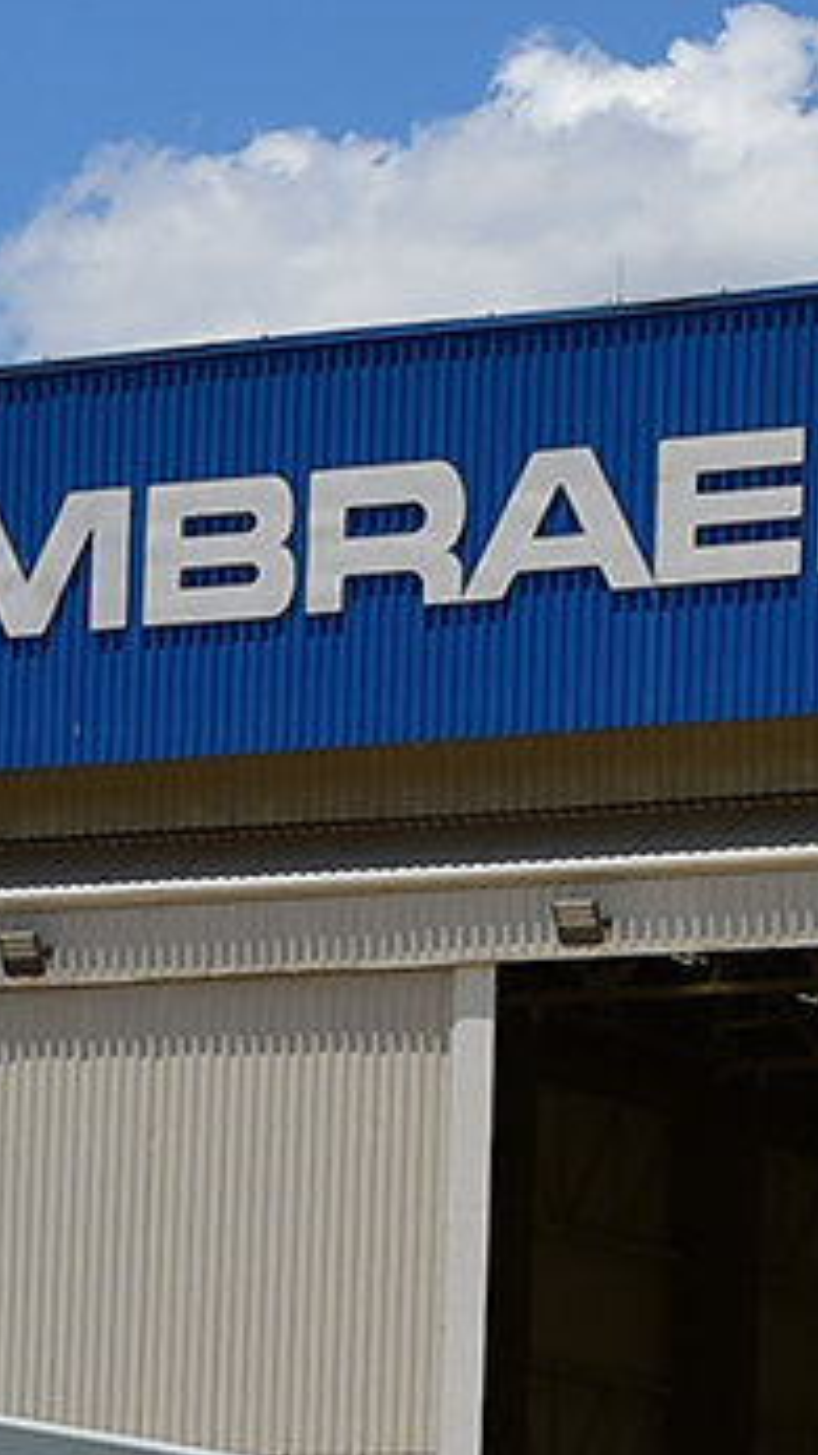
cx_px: -705
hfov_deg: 5.5
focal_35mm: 217
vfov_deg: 9.8
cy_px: 1633
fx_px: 8374
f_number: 8
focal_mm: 36
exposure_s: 1/400
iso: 100
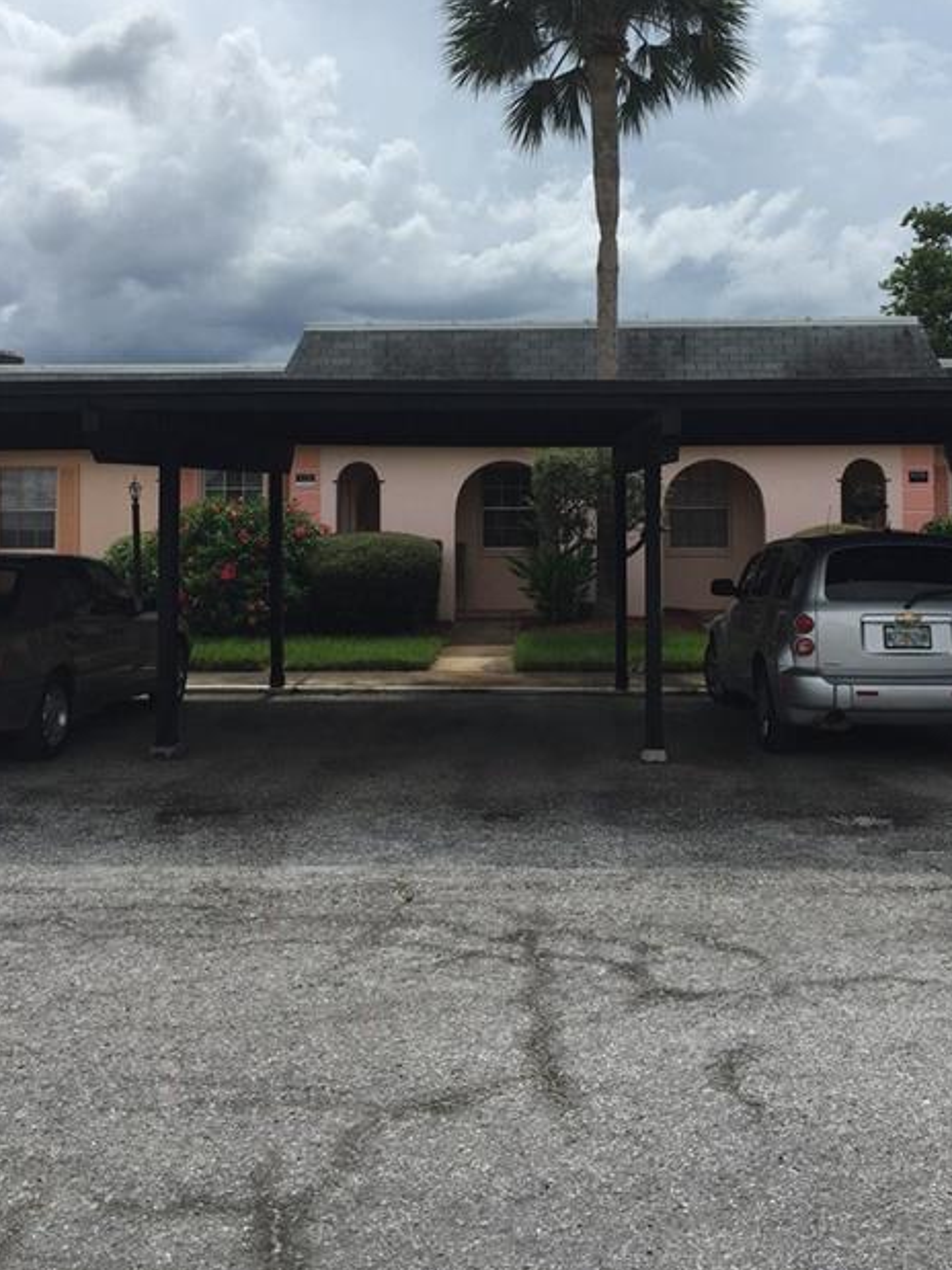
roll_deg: +0.4
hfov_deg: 39.6
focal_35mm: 36
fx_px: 1321
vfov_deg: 51.1
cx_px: 517
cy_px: 513
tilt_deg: +3.9
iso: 32
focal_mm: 4.15
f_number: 2.2
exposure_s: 1/3968
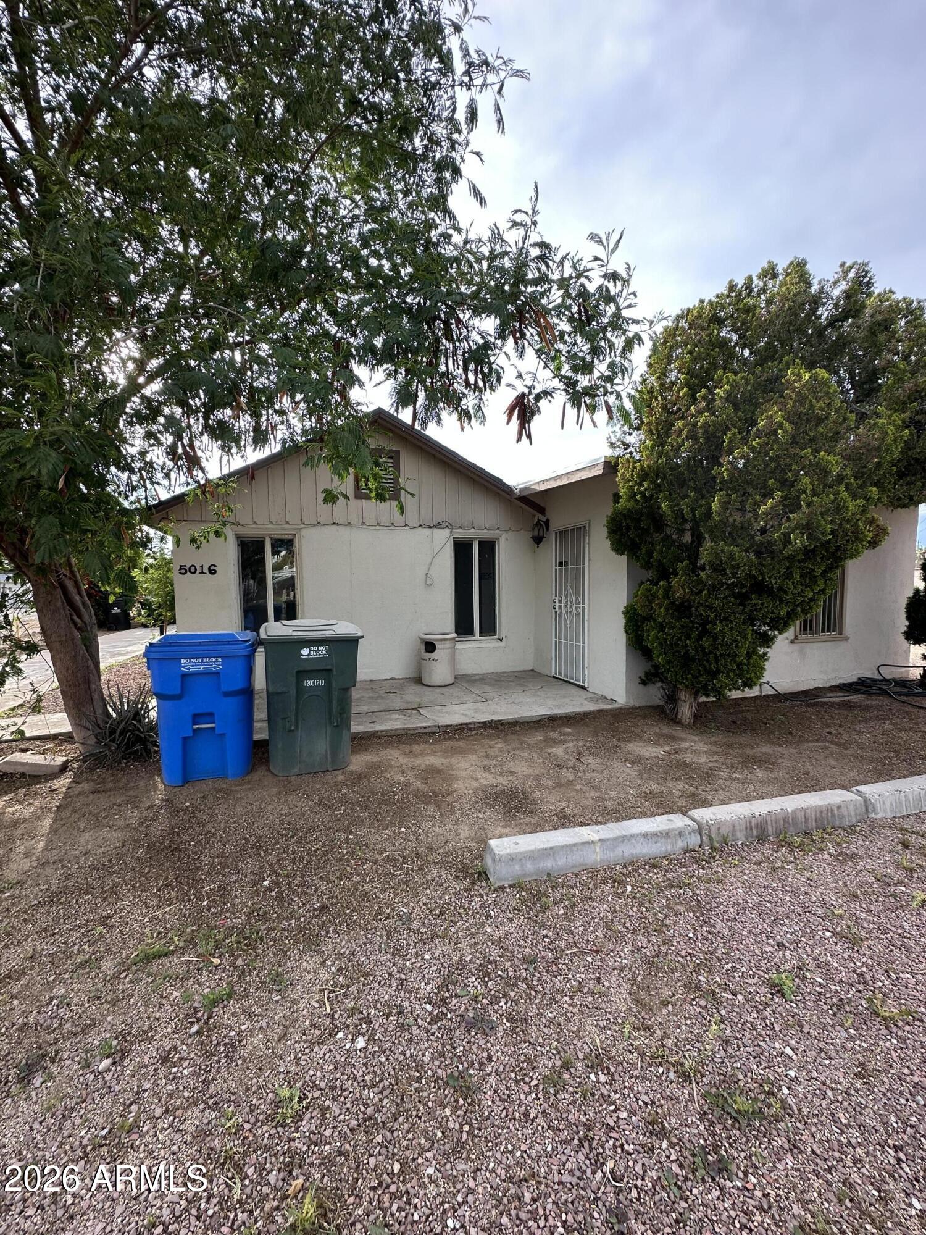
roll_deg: -0.5
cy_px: 618
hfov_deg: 85.7
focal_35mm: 14
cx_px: 463
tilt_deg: -4.6
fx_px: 499
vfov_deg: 102.1
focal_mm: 2.22
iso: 40
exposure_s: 1/296
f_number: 2.2
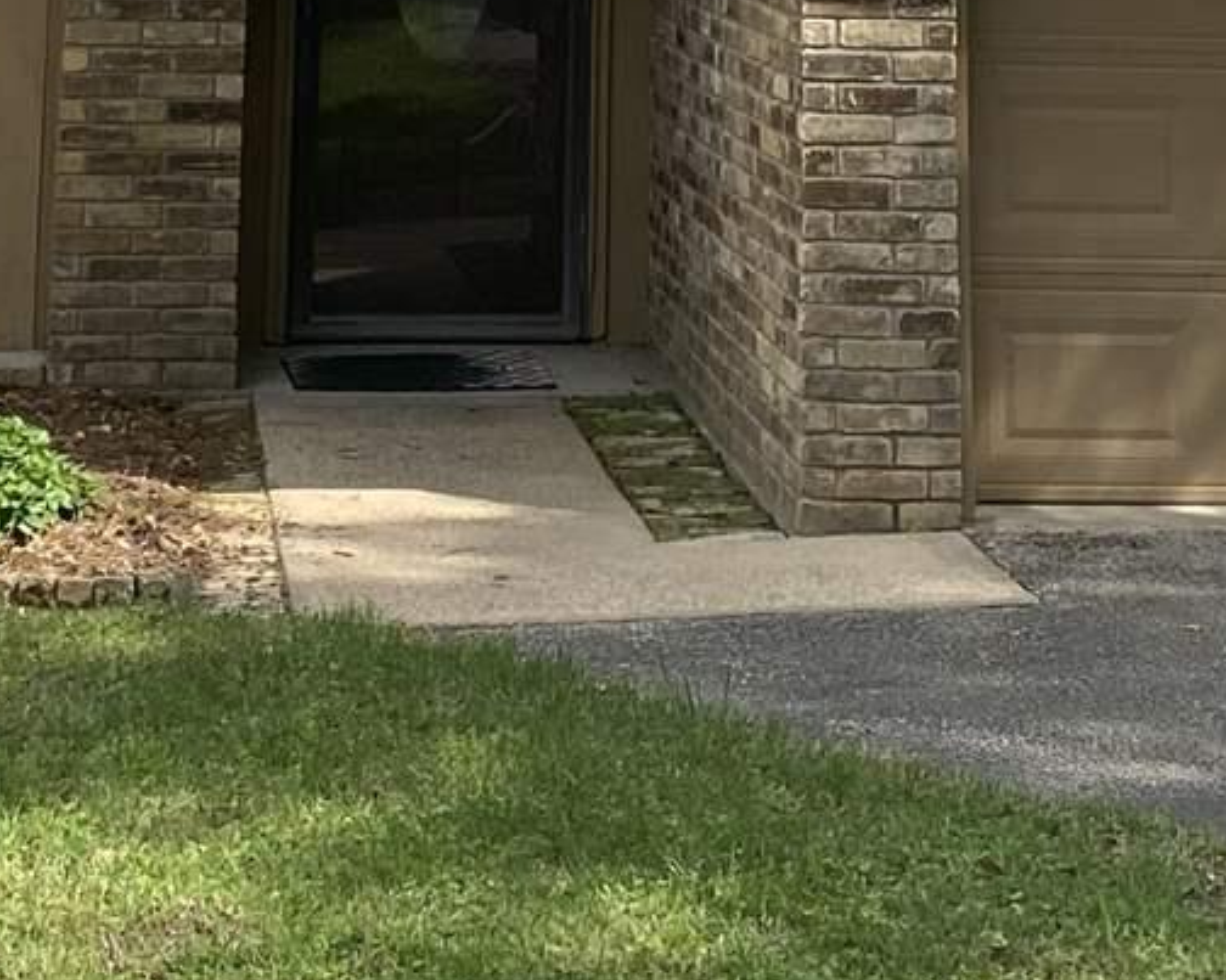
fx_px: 4208
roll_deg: -1.4
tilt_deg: +11.4
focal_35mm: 116
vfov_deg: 12.0
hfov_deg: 16.6
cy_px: -895
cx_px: 552
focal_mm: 4.25
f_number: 1.8
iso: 32
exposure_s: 1/1678
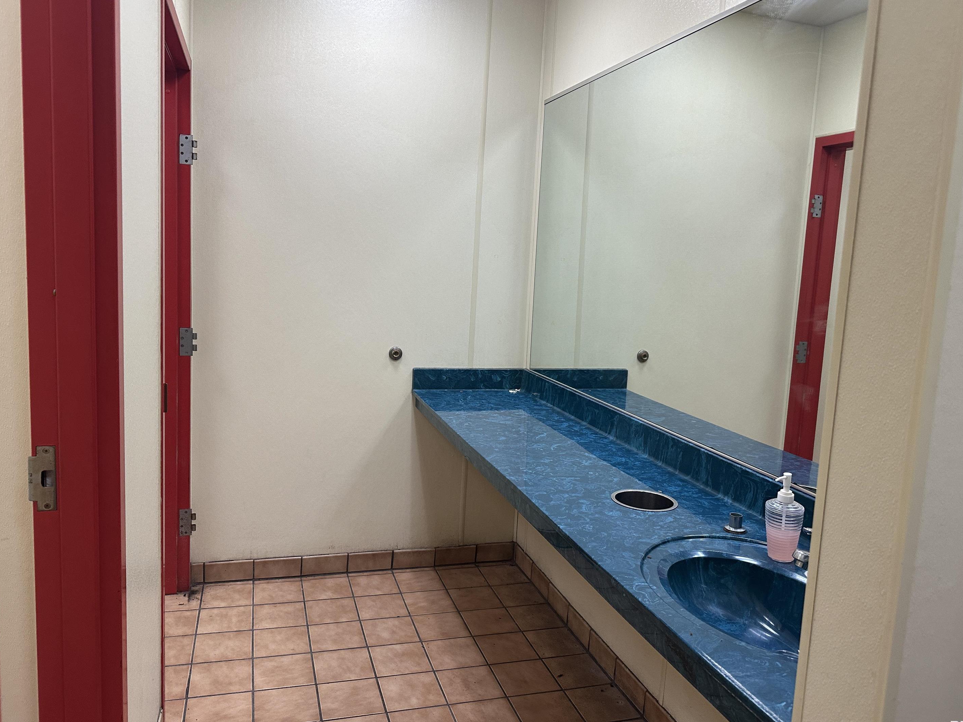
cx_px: 481
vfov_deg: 53.0
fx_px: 723
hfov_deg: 67.3
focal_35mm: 26
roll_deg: -3.6
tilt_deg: -6.6
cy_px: 347
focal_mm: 6.86
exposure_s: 1/120
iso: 200
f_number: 1.78
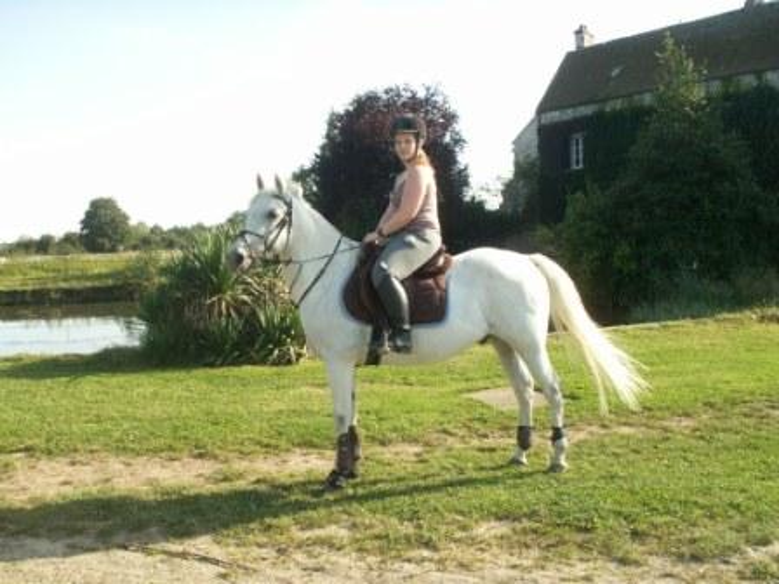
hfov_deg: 50.1
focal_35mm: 37
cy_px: 292
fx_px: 833
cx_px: 390
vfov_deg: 38.7
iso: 50
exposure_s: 1/100
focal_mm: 7.7
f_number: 7.1
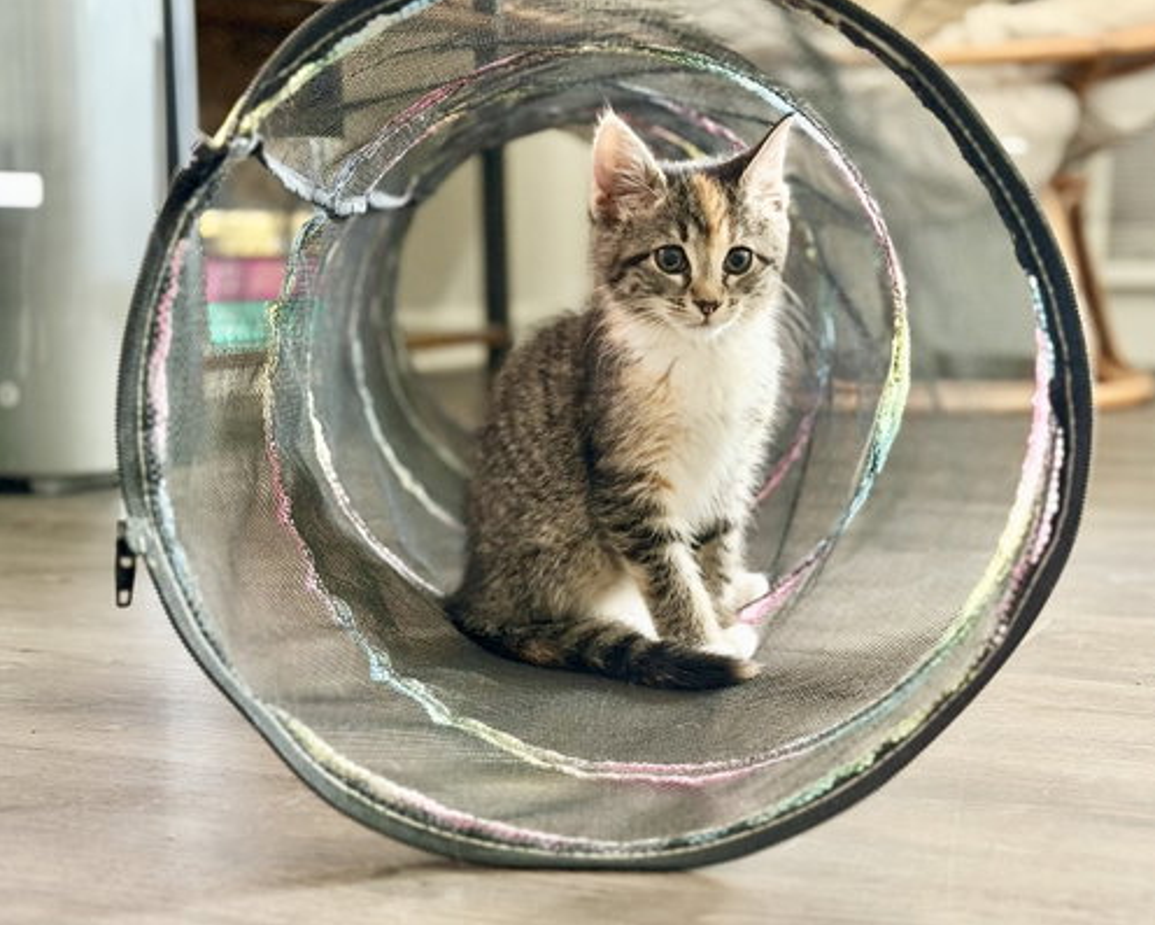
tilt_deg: -6.1
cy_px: 456
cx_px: 580
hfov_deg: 30.0
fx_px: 2154
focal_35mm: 63
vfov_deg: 24.2
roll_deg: +0.3
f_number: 1.78
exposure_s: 1/26
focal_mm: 6.76
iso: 800
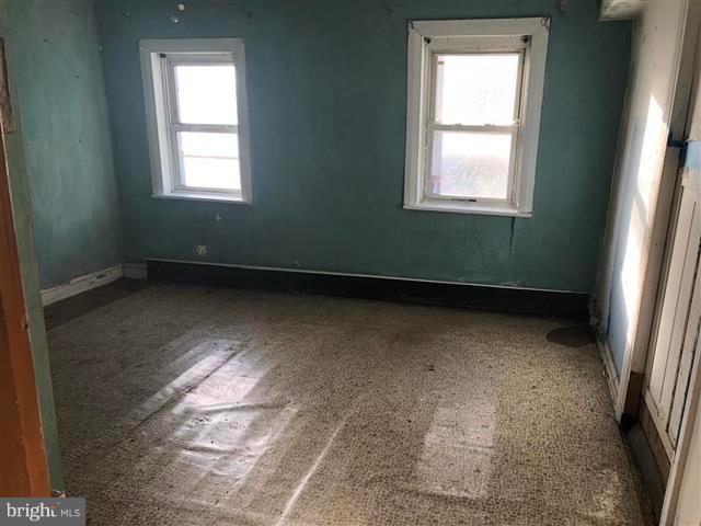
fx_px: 567
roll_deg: +0.0
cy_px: 263
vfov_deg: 49.7
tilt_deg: -13.9
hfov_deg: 63.4
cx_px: 350
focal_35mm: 28
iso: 64
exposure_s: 1/120
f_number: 1.8
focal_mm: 4
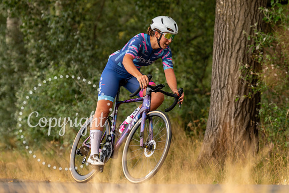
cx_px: 188
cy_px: 84
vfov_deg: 7.2
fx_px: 1533
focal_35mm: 191
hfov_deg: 10.8
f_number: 2.8
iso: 400
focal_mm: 118
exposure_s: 1/1000
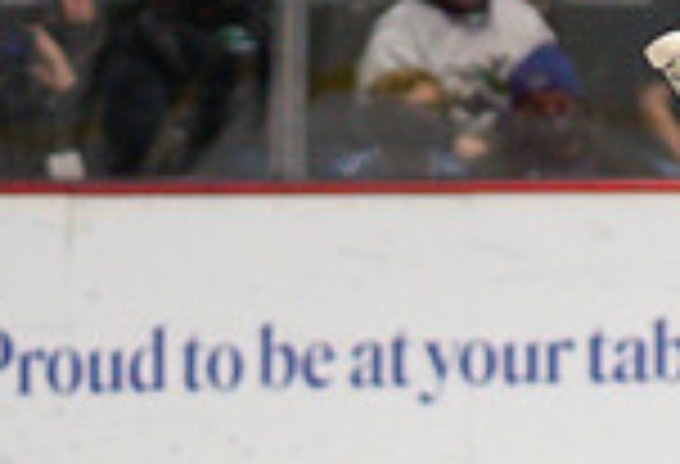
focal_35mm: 444
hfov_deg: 4.6
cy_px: 388
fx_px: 8446
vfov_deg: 3.1
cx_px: 1033
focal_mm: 70
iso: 2000
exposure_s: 1/1000
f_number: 2.8
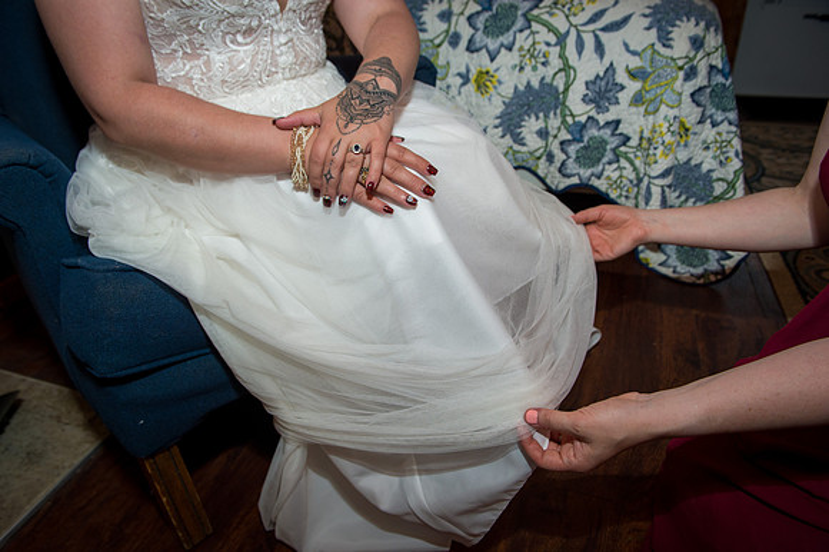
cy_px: 276
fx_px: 552
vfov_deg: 53.1
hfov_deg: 73.8
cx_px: 414
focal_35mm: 24
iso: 400
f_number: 4.8
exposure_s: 1/125
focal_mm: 24
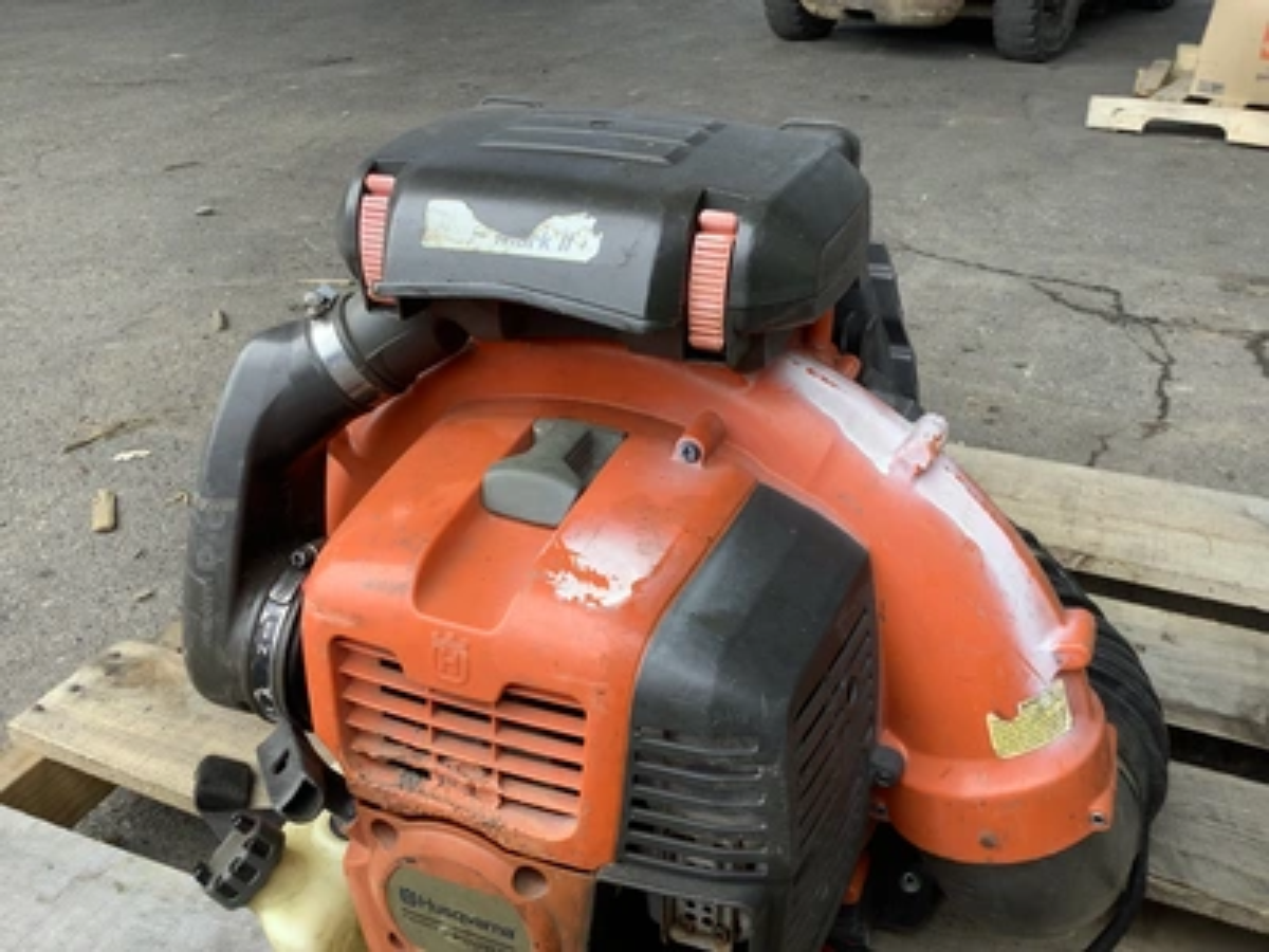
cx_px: 634
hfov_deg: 58.4
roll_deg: +2.0
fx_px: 1136
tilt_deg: -28.7
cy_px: 476
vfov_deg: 45.4
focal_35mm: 31
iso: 25
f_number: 2.4
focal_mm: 3.3
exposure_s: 1/126
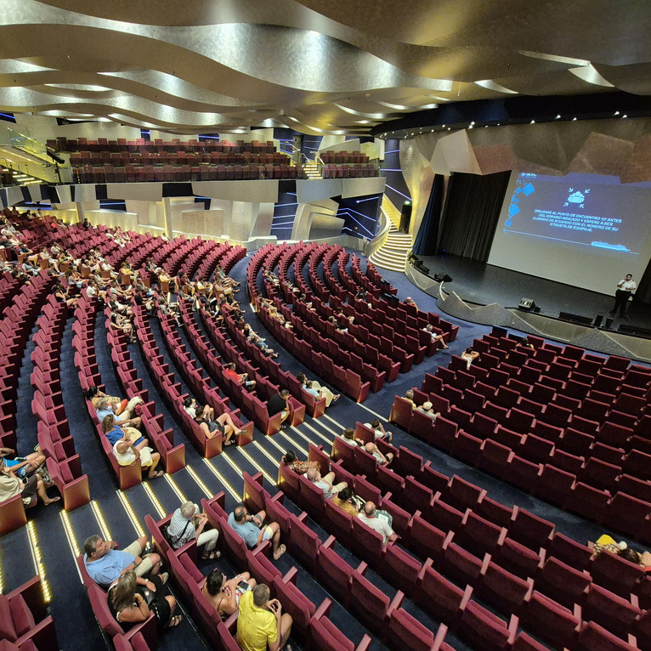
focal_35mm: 16
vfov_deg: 87.4
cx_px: 251
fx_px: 340
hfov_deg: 86.0
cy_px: 313
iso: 1250
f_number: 2.2
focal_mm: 2.2
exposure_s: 1/30
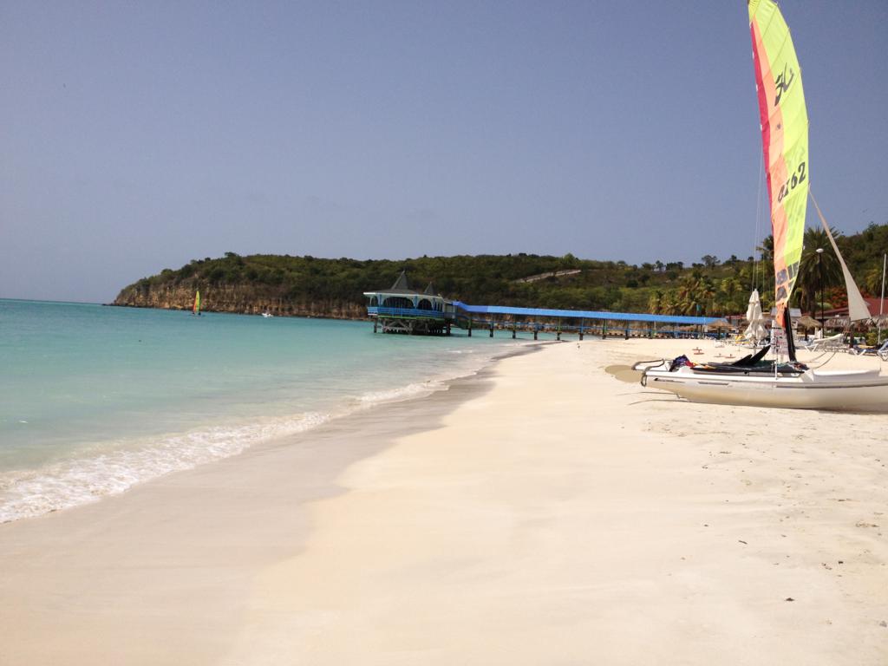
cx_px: 444
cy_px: 333
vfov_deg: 40.7
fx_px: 898
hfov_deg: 52.6
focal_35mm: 35
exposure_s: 1/3953
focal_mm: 4.28
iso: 64
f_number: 2.4
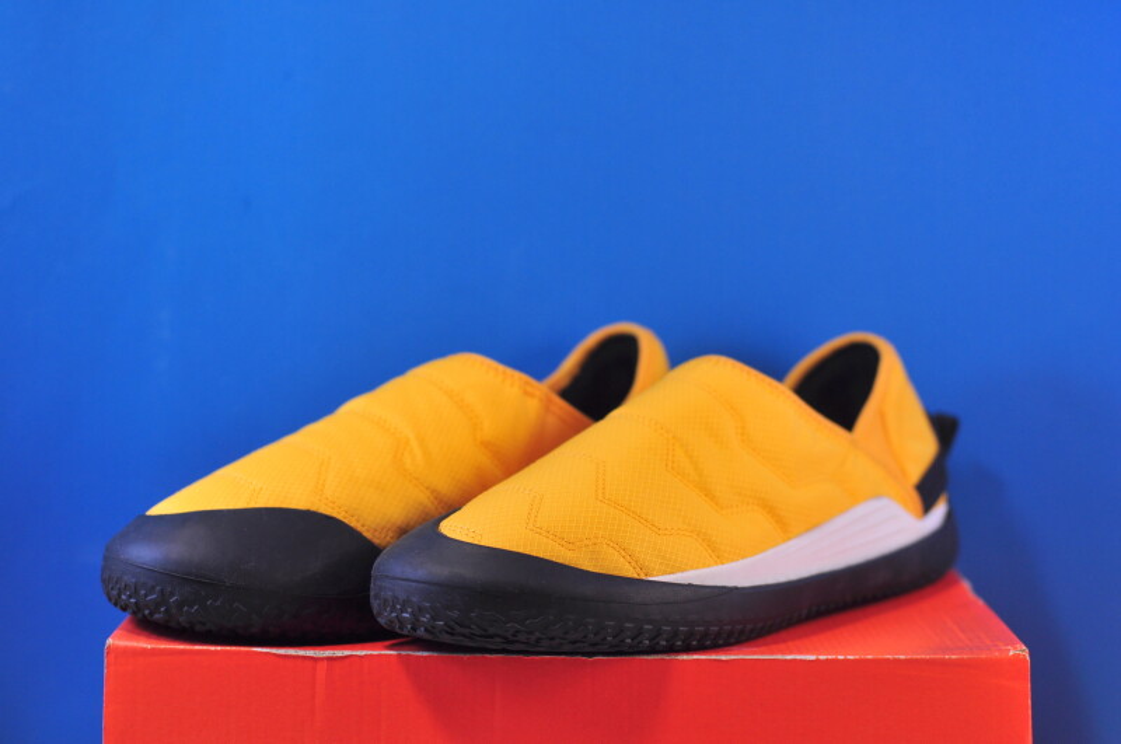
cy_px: 372
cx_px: 560
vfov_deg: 18.1
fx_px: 2332
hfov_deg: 27.0
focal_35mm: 75
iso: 250
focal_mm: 50
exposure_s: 1/320
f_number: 2.8
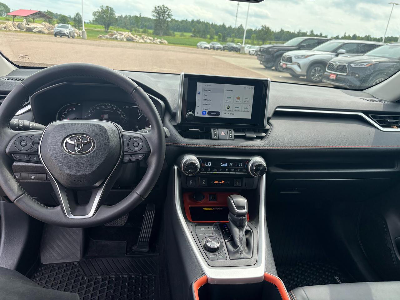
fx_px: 300
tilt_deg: -22.0
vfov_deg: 53.1
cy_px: 150
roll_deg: -6.6
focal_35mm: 26
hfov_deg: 67.3
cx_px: 200
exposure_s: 1/577
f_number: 1.6
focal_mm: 5.96
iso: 50
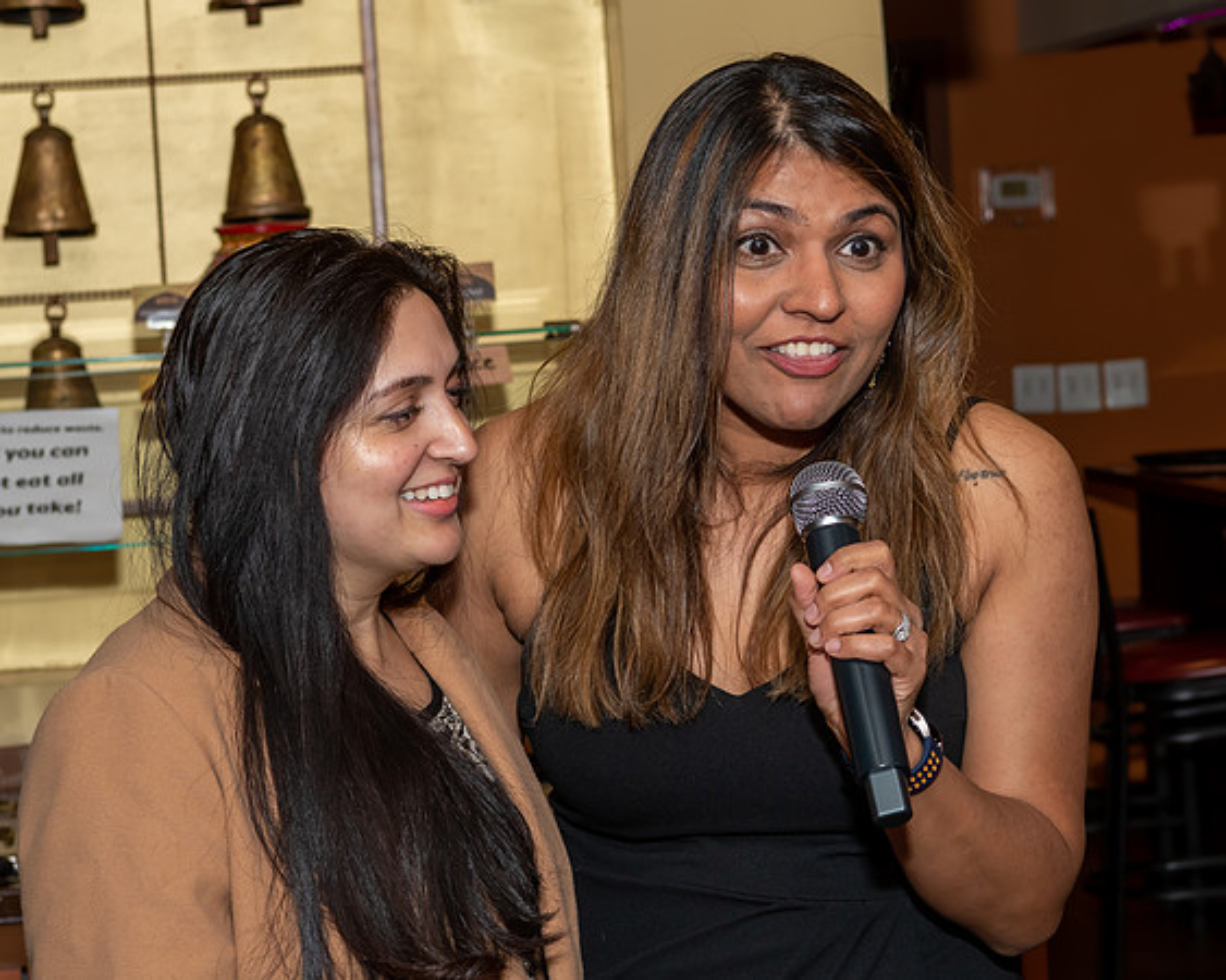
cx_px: 808
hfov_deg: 18.6
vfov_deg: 15.0
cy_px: 455
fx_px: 3732
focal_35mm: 103
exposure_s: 1/250
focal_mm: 55
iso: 500
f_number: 6.3
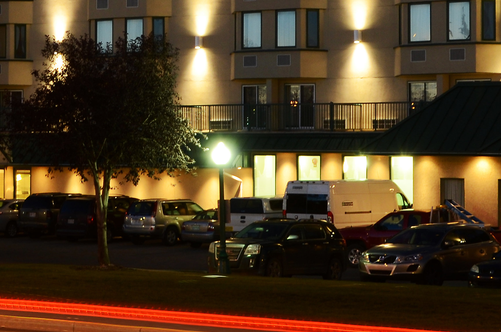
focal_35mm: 131
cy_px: -29
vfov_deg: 10.3
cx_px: 81
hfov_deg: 15.5
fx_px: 1825
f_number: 9.5
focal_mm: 31
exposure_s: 2
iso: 200
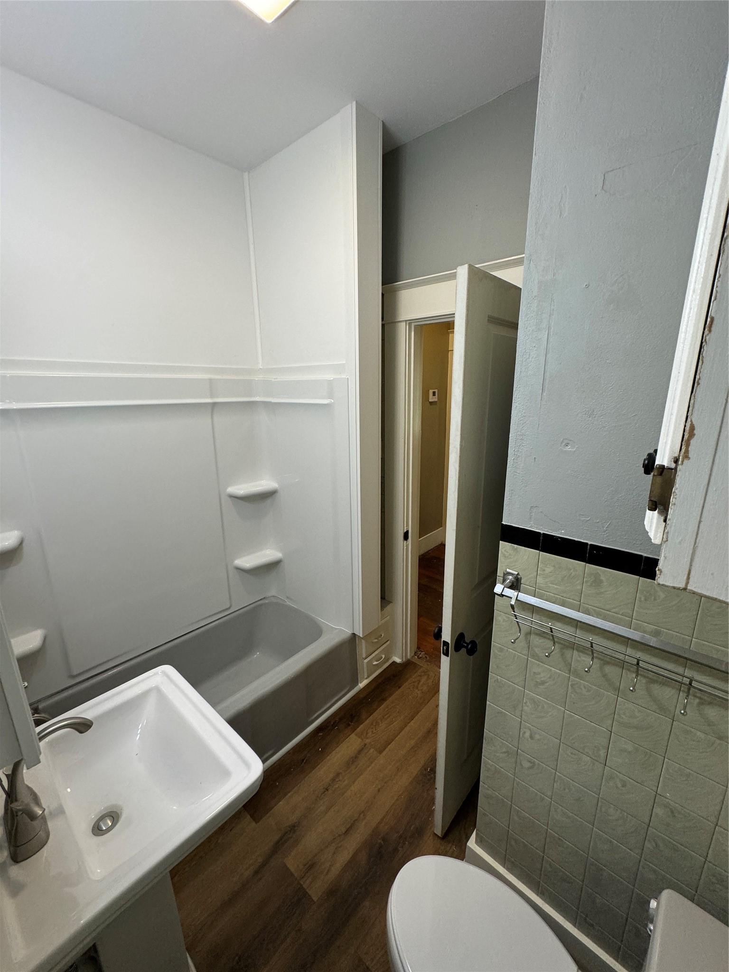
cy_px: 486
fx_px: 393
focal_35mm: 14
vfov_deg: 102.1
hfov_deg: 85.7
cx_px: 364
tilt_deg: -13.1
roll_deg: +1.1
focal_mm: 2.22
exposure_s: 1/60
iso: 160
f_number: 2.2
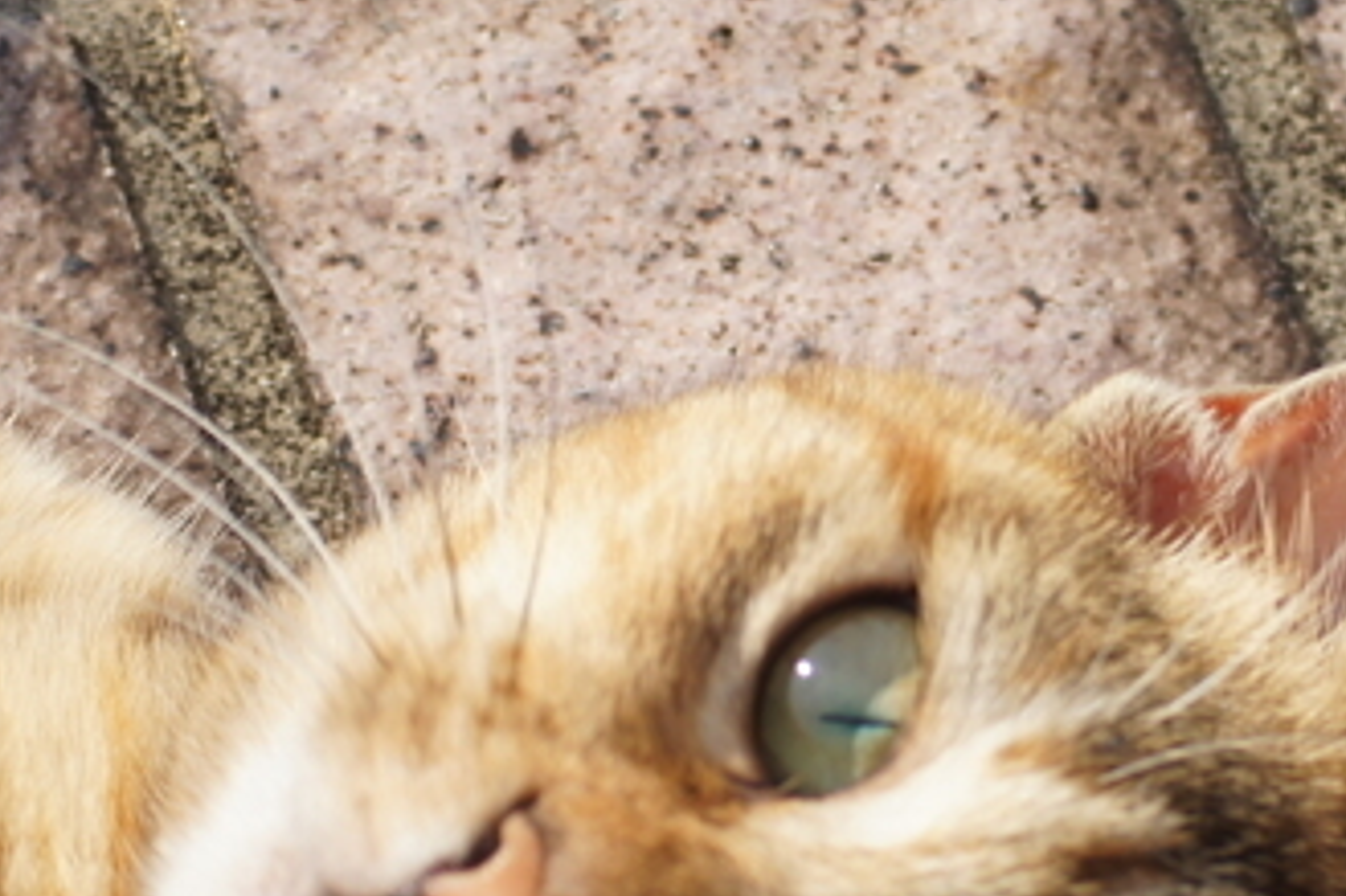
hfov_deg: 12.5
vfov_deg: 8.4
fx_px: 6128
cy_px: 477
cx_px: 540
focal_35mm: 164
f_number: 6.3
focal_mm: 30
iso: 100
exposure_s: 1/400
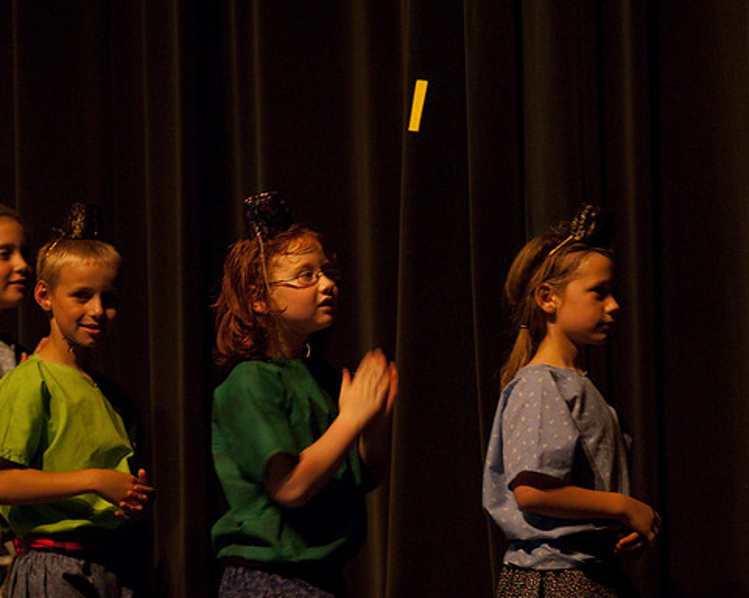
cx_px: 339
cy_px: 299
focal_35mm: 162
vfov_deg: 9.6
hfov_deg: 11.9
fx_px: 3579
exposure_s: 1/50
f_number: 2.8
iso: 800
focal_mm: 95
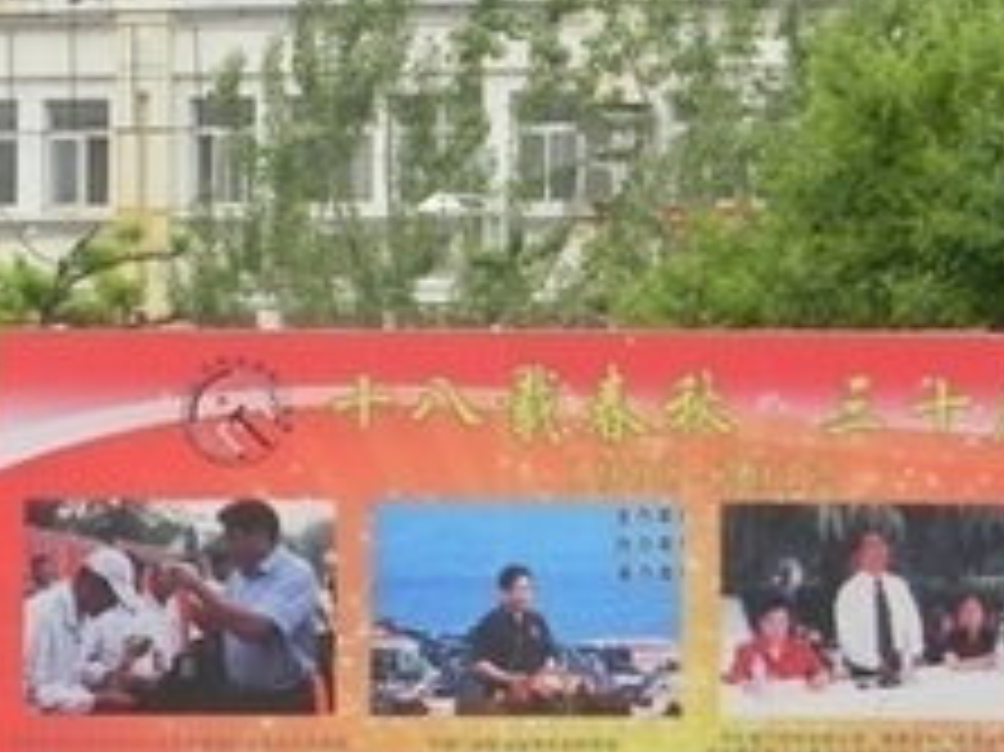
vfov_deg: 6.6
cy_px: 941
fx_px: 6464
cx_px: 329
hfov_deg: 8.9
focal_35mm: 223
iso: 80
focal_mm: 15.1
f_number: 4.5
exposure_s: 1/358
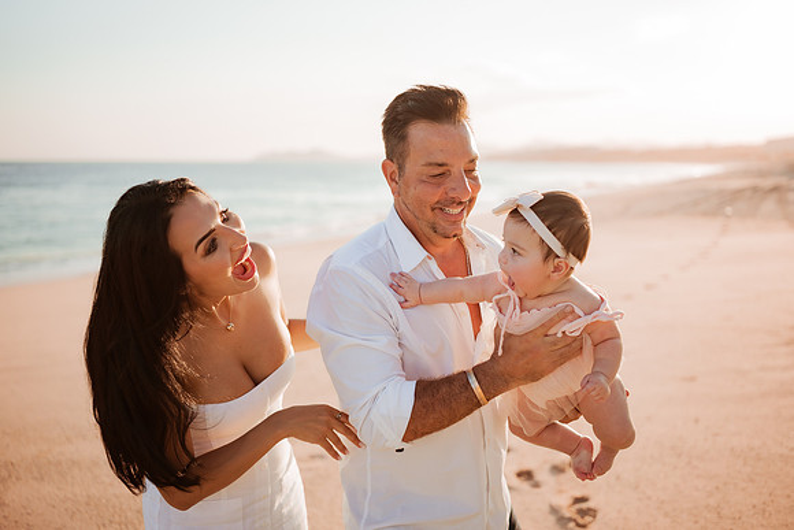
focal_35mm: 37
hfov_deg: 51.4
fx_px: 826
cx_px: 397
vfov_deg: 35.6
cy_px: 265
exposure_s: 1/3200
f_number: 1.8
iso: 100
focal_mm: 35
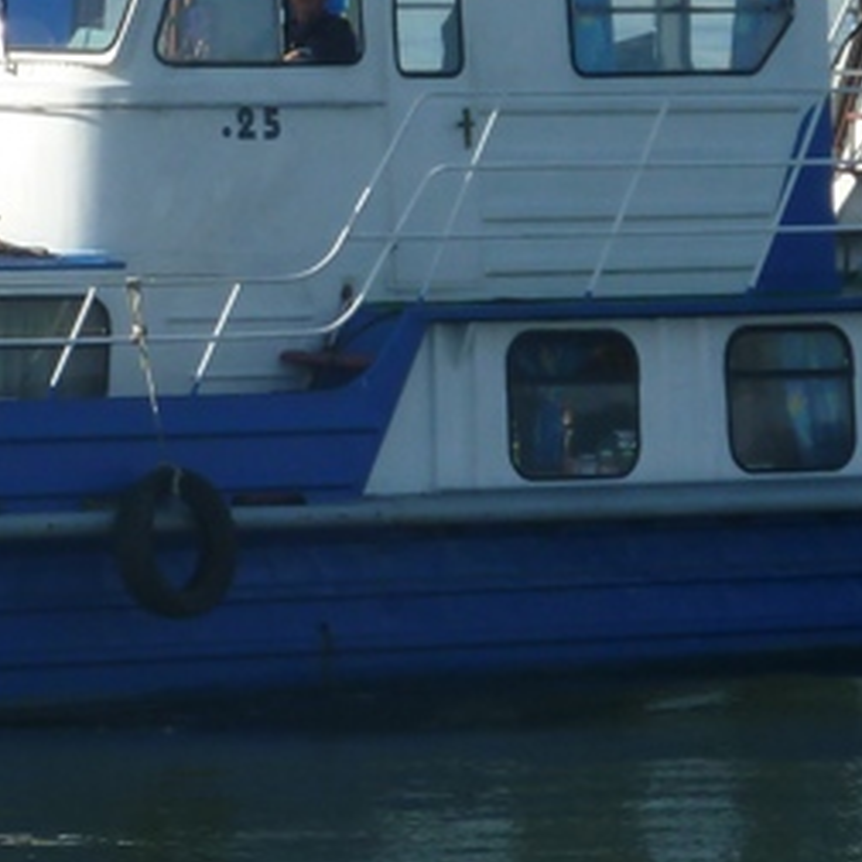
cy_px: 277
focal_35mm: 427
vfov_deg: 4.1
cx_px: 212
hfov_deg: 4.1
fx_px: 12030
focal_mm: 19.5
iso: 80
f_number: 4.4
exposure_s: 1/400
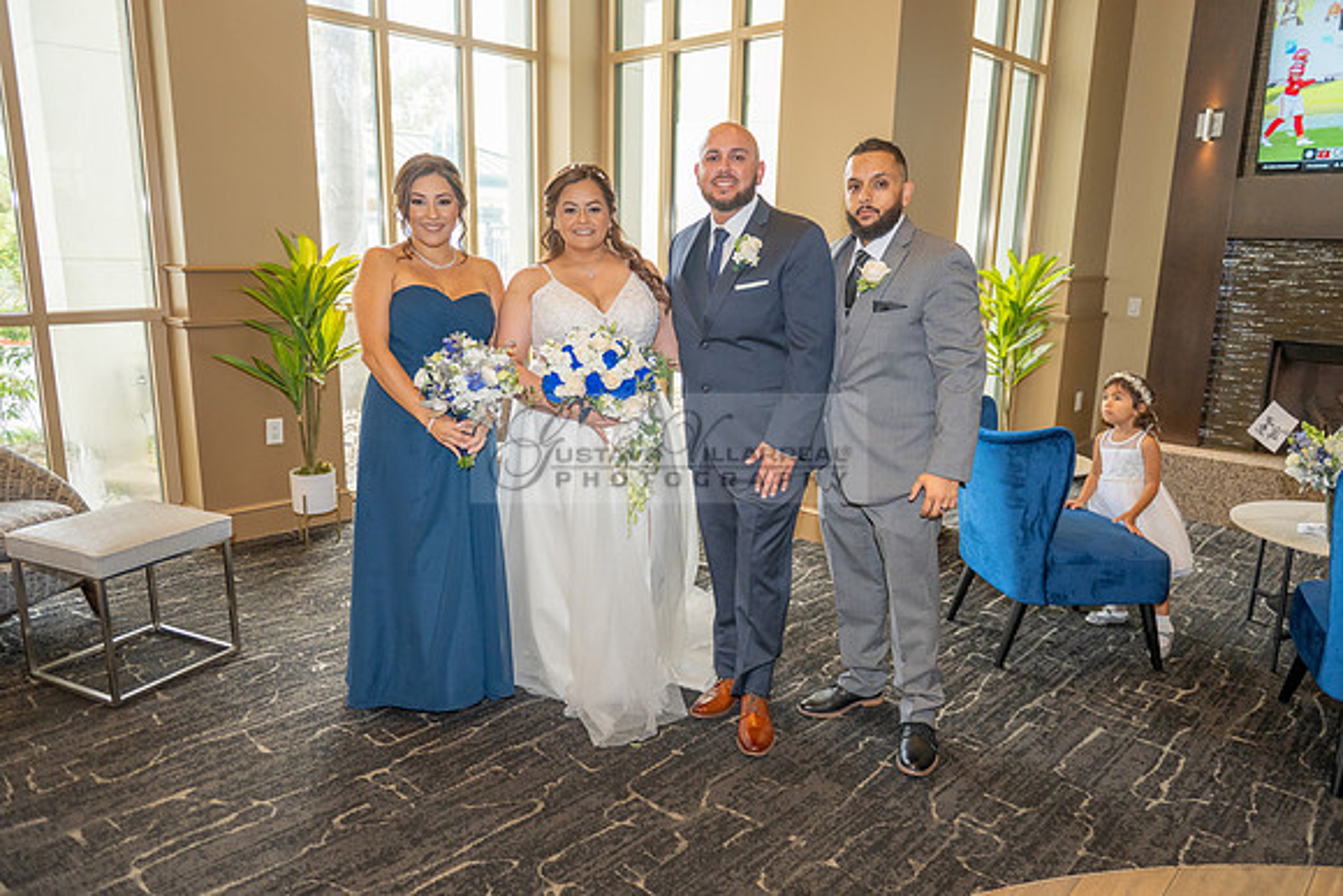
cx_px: 672
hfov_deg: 73.7
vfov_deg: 53.2
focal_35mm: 24
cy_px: 448
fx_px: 896
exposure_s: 1/160
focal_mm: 24
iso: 500
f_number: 3.2
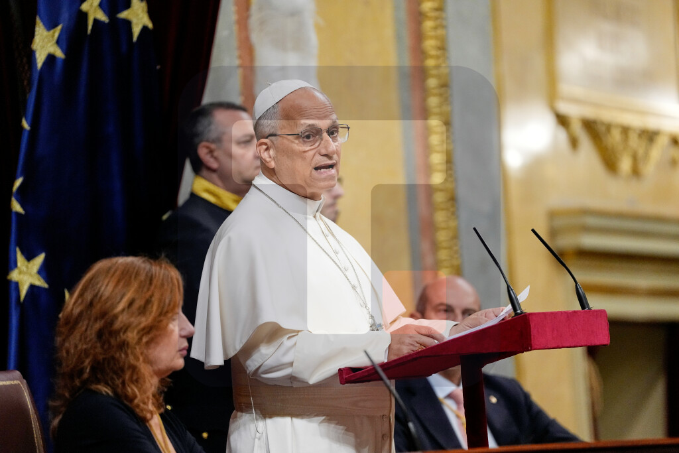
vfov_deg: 6.9
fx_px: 3772
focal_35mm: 200
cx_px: 340
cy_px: 226
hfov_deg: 10.3
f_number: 2.8
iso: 4000
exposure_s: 1/500
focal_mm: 200
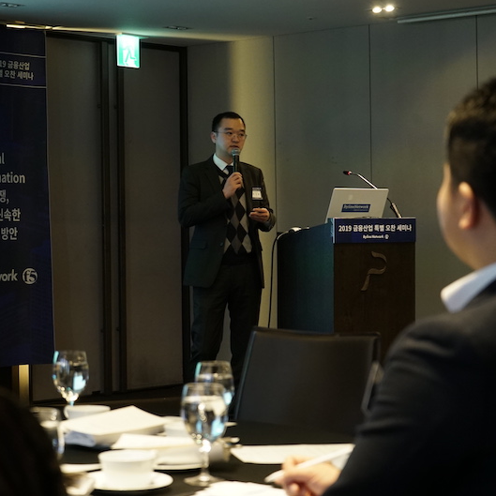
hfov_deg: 19.2
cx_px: 149
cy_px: 247
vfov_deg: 19.3
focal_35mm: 90
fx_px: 1459
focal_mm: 70
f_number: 5.6
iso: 3200
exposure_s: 1/80
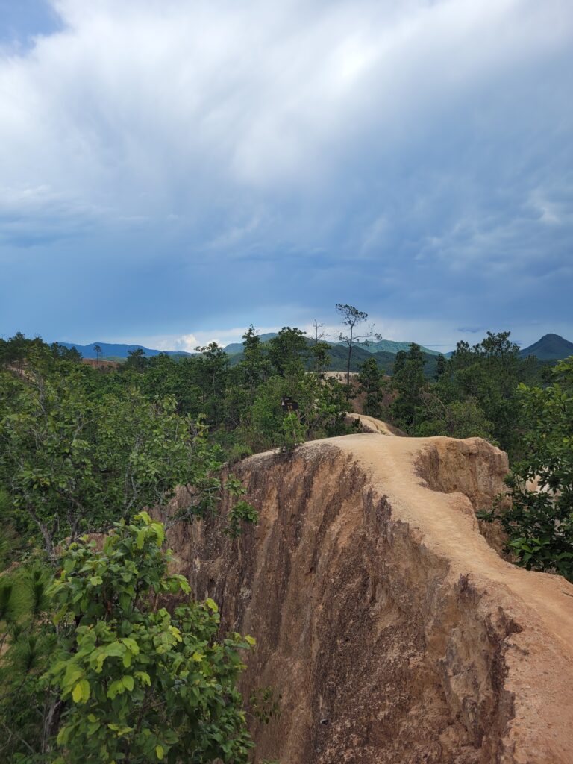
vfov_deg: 67.3
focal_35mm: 26
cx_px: 286
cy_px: 382
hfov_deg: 53.1
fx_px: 574
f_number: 1.8
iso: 40
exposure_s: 1/2169
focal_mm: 5.4
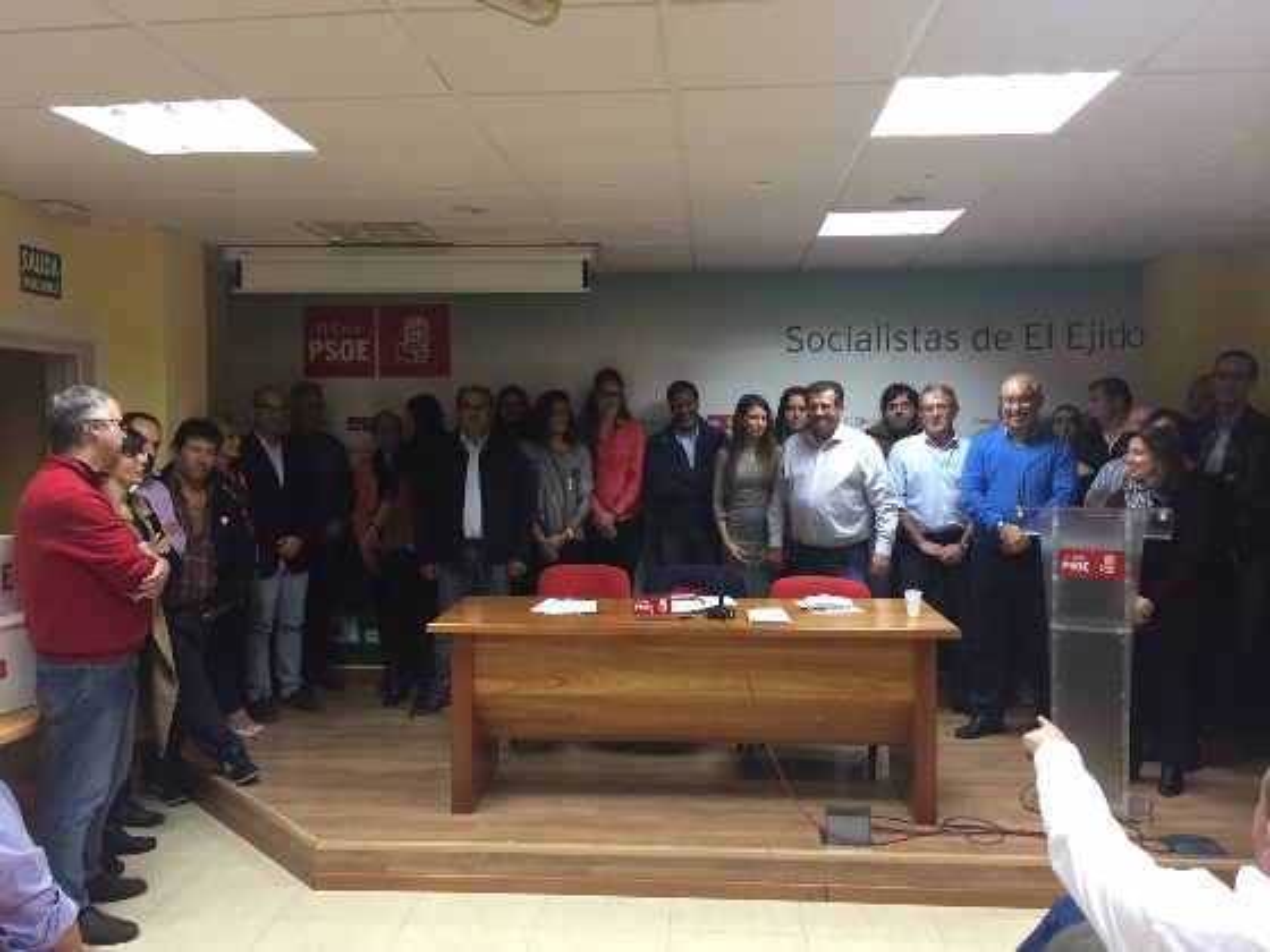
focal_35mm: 29
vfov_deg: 48.2
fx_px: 1064
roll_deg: +0.1
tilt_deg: -2.7
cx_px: 635
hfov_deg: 61.7
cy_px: 476
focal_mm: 4.15
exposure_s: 1/33
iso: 160
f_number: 2.2
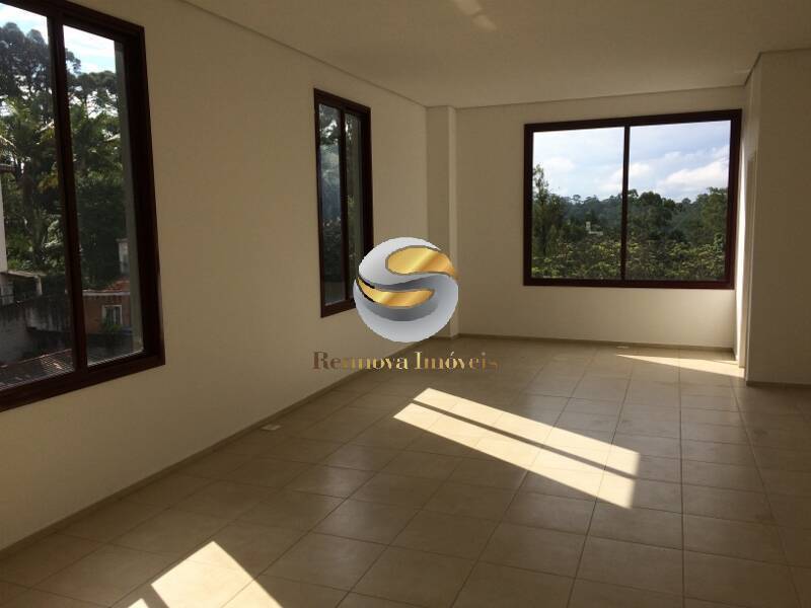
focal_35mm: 29
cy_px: 304
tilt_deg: -6.1
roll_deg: +0.4
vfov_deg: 48.2
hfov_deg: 61.7
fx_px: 679
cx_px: 406
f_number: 2.2
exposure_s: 1/2160
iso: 32
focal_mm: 4.15
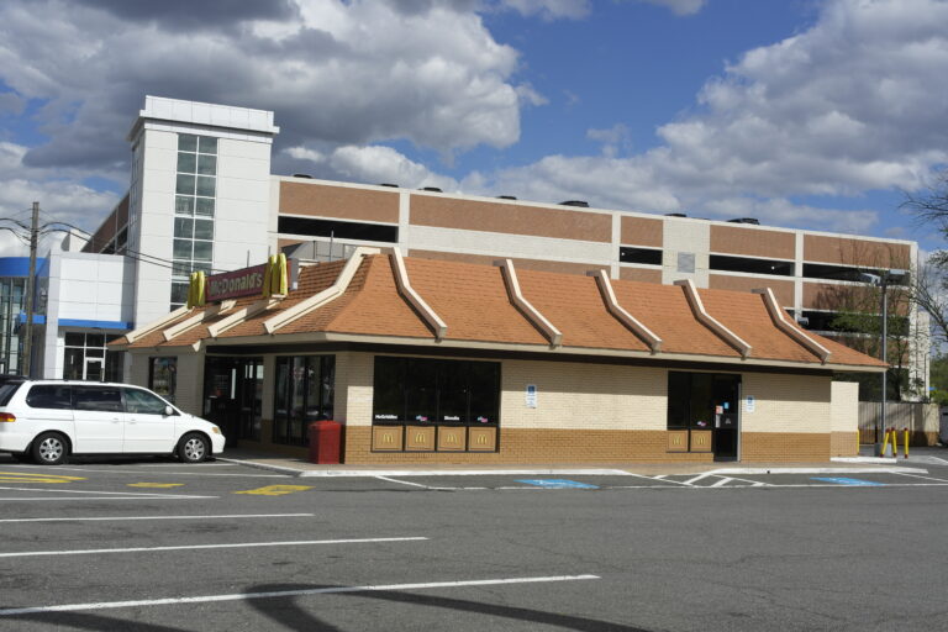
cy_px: 316
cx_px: 474
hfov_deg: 45.4
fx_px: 1132
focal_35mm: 43
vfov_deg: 31.2
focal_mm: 28
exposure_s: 1/400
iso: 100
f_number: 8
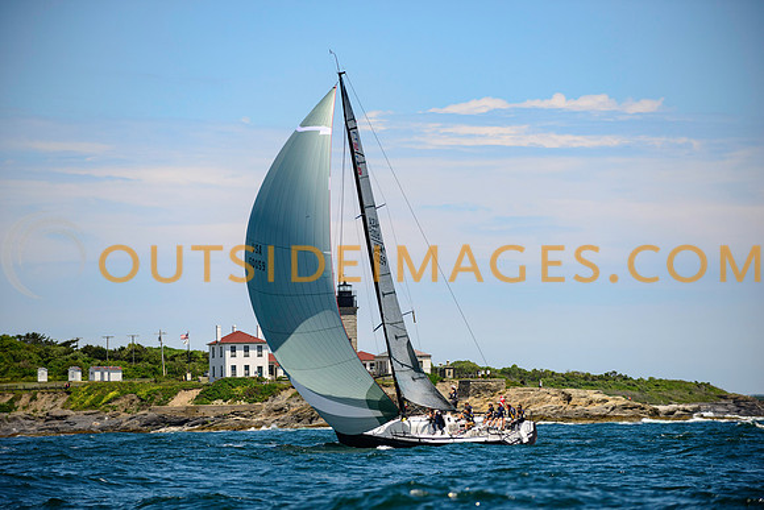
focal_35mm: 200
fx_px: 4245
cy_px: 255
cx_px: 382
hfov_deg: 10.3
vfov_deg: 6.9
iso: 250
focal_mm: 200
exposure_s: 1/3200
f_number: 4.5
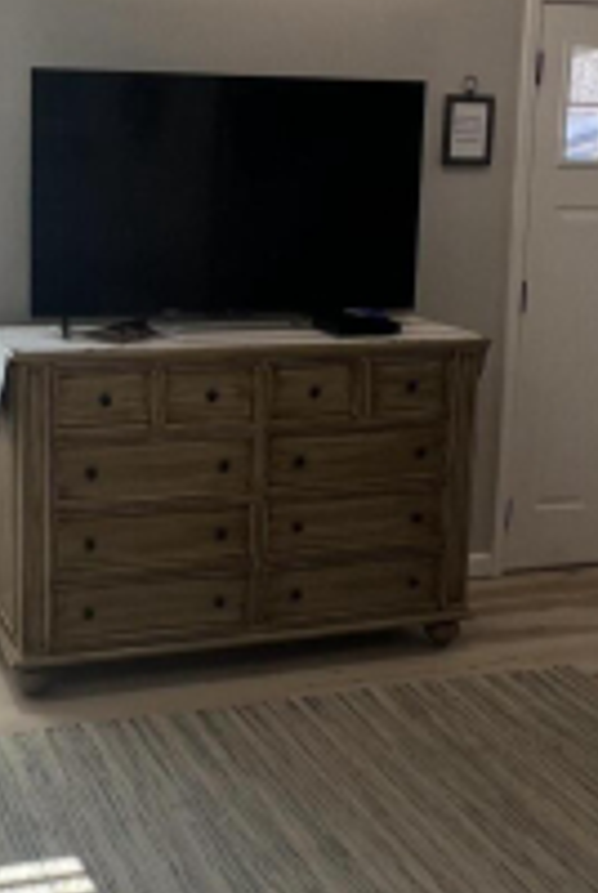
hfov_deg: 29.2
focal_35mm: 45
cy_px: 319
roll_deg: -1.1
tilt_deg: -9.0
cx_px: 107
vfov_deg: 43.1
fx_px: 1117
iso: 50
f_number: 1.8
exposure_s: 1/120
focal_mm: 1.57
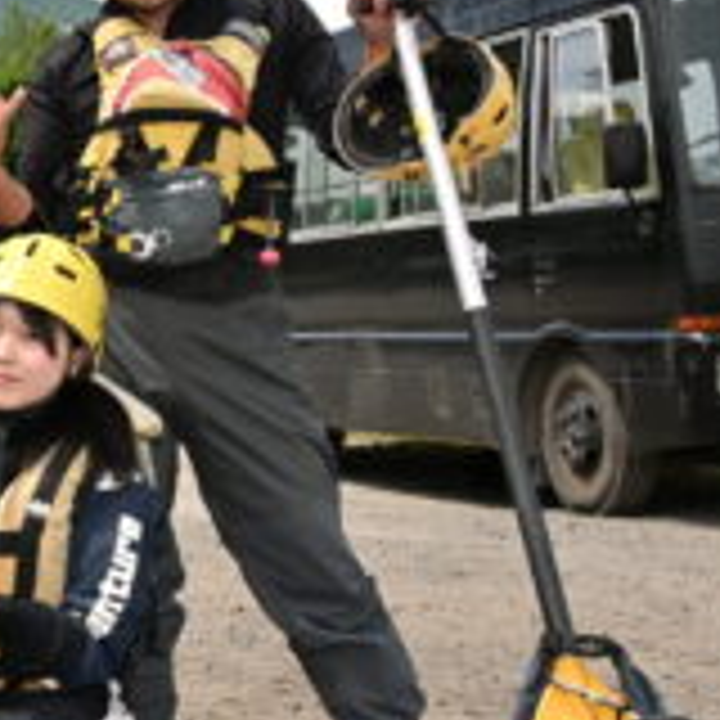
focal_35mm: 86
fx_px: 2024
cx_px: -310
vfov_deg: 20.1
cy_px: 432
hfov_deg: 18.3
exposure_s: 1/500
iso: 320
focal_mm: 18
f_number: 10
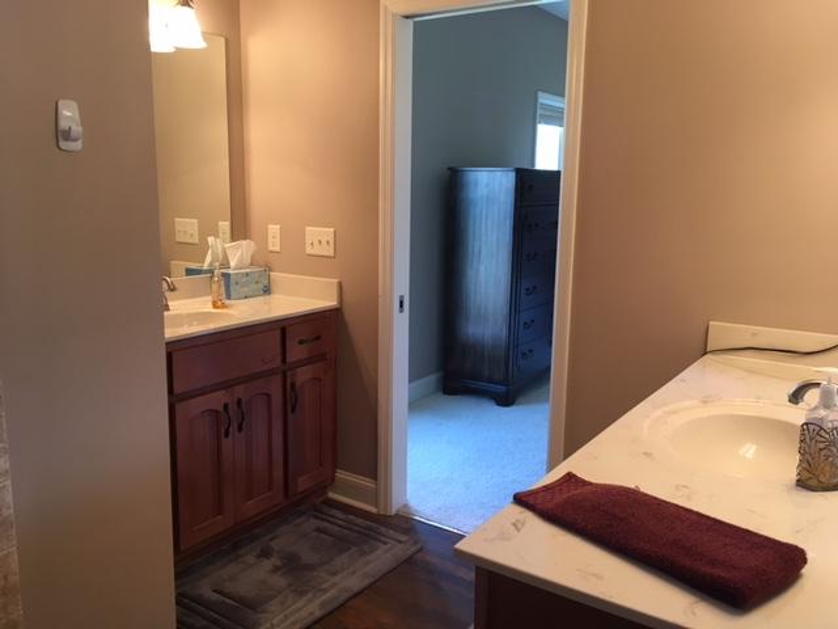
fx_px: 702
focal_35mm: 29
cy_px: 314
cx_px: 419
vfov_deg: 48.2
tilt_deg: -11.4
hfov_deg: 61.7
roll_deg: -0.2
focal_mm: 4.15
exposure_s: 1/30
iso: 64
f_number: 2.2
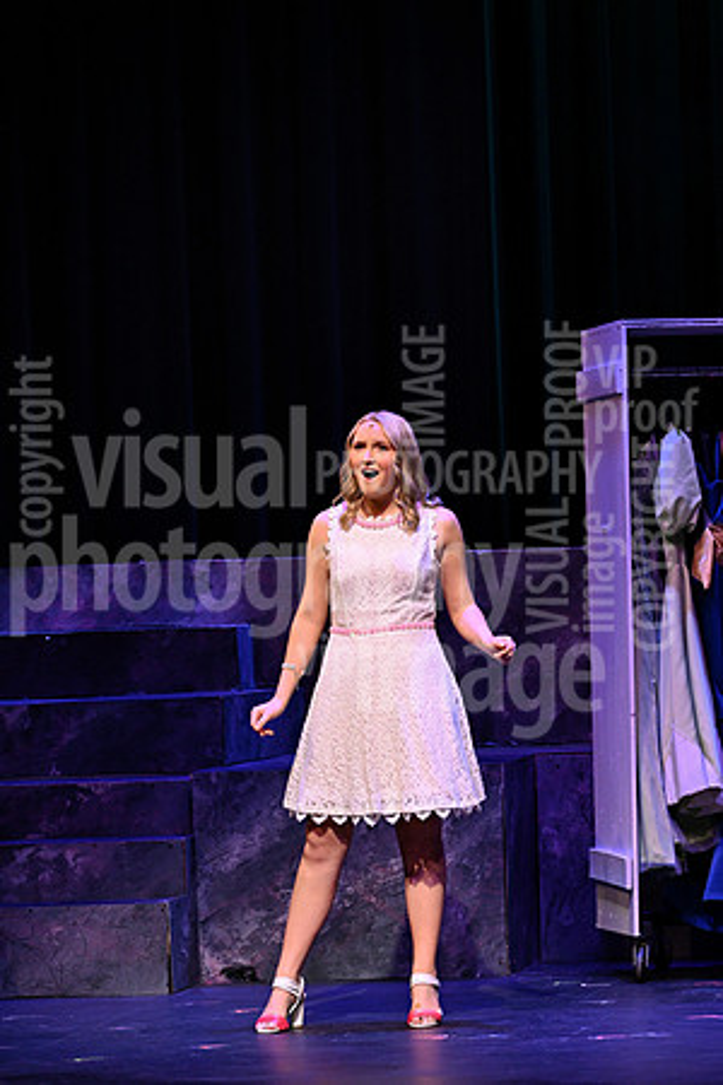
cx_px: 362
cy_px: 542
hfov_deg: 6.9
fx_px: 6025
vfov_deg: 10.3
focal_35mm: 200
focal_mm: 200
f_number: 7.1
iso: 4000
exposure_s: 1/400
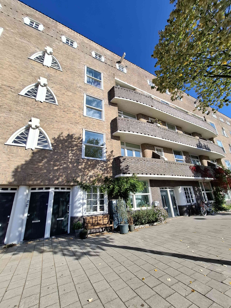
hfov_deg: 89.9
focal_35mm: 13
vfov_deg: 106.2
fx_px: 116
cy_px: 154
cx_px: 116
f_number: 2.2
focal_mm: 1.74
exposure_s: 1/876
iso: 40
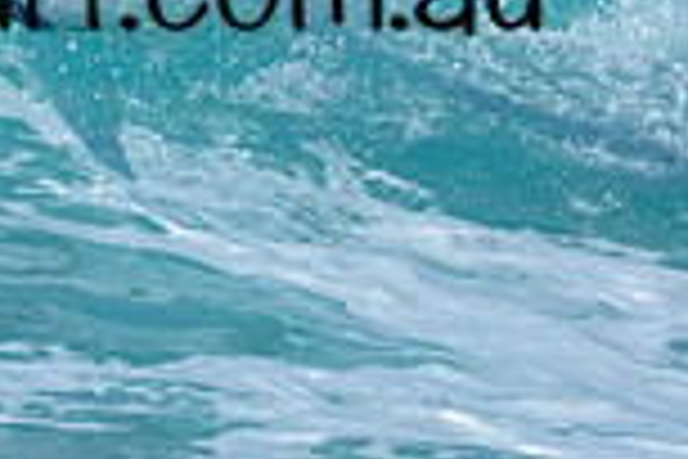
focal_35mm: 4168
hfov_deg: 0.5
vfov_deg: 0.3
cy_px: -351
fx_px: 79649
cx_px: -43
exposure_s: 1/2500
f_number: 6.3
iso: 220
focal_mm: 800
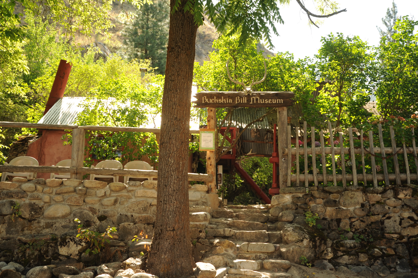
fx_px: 464
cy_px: 139
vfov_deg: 33.4
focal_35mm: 40
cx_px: 209
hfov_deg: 48.5
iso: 250
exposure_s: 1/80
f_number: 9
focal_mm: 40
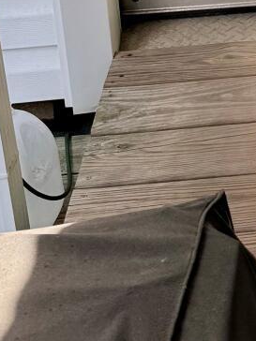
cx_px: 486
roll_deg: +2.6
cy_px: -289
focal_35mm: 132
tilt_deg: -14.1
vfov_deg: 13.3
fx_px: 1302
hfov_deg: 10.5
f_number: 1.78
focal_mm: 6.76
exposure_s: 1/544
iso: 80
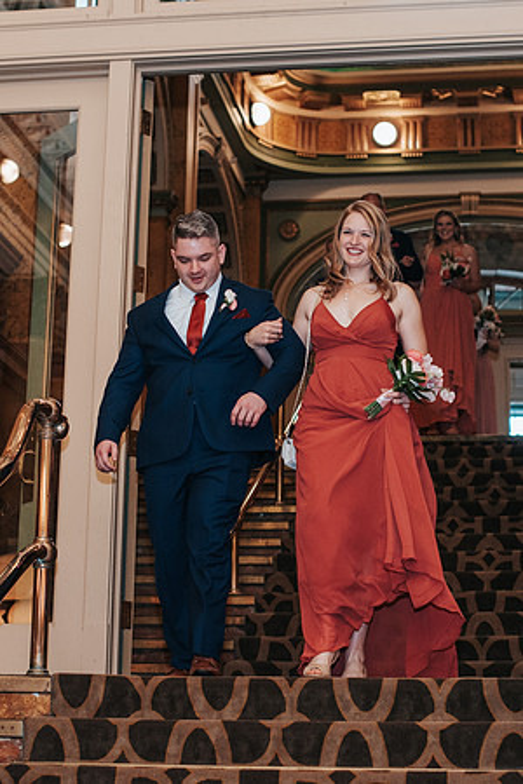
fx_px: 1698
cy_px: 405
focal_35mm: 78
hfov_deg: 17.5
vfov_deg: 26.0
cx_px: 271
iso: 1000
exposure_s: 1/200
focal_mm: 50
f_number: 3.2
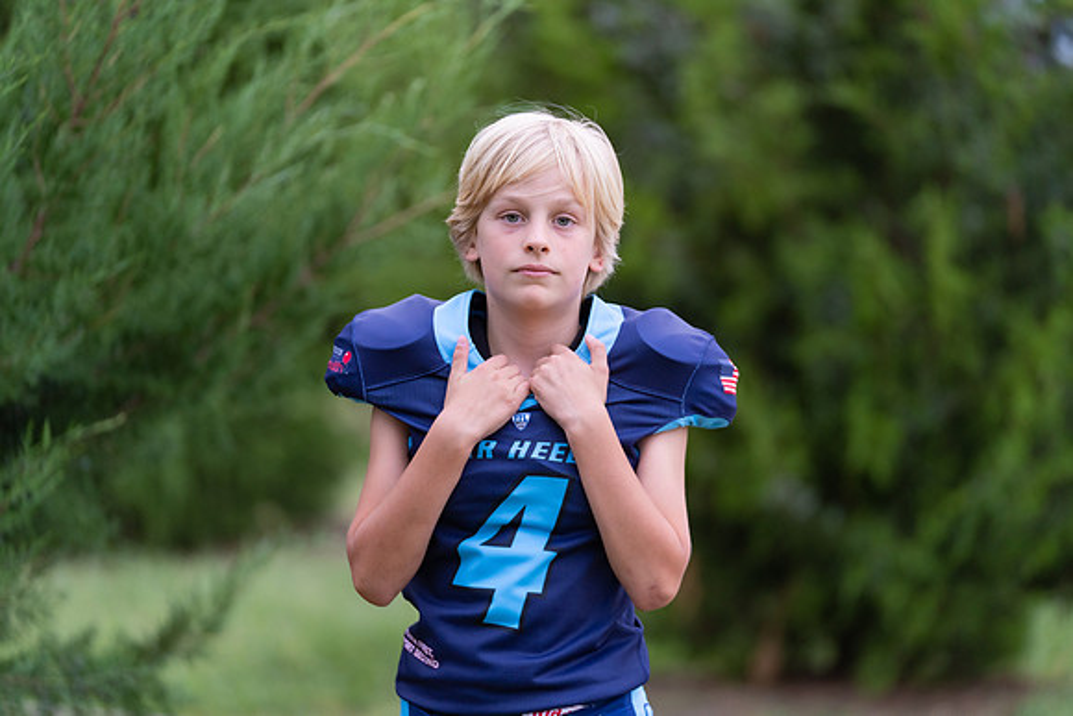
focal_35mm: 162
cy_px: 358
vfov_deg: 8.5
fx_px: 4829
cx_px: 536
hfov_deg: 12.7
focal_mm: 162
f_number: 2.8
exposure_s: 1/320
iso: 640
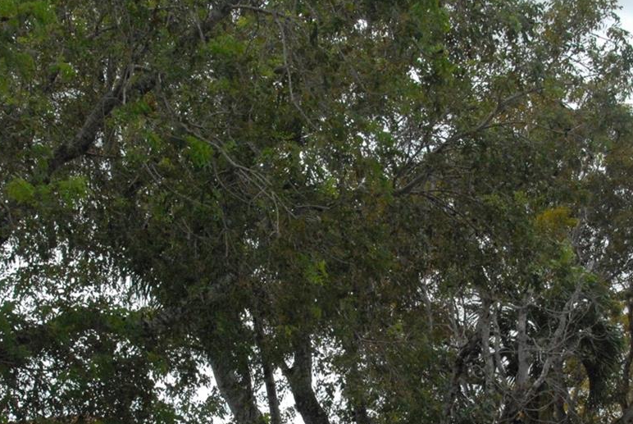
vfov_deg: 15.5
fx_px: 1532
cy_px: 396
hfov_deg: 23.3
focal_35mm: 87
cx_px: 357
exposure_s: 1/640
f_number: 13
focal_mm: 28
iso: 1600
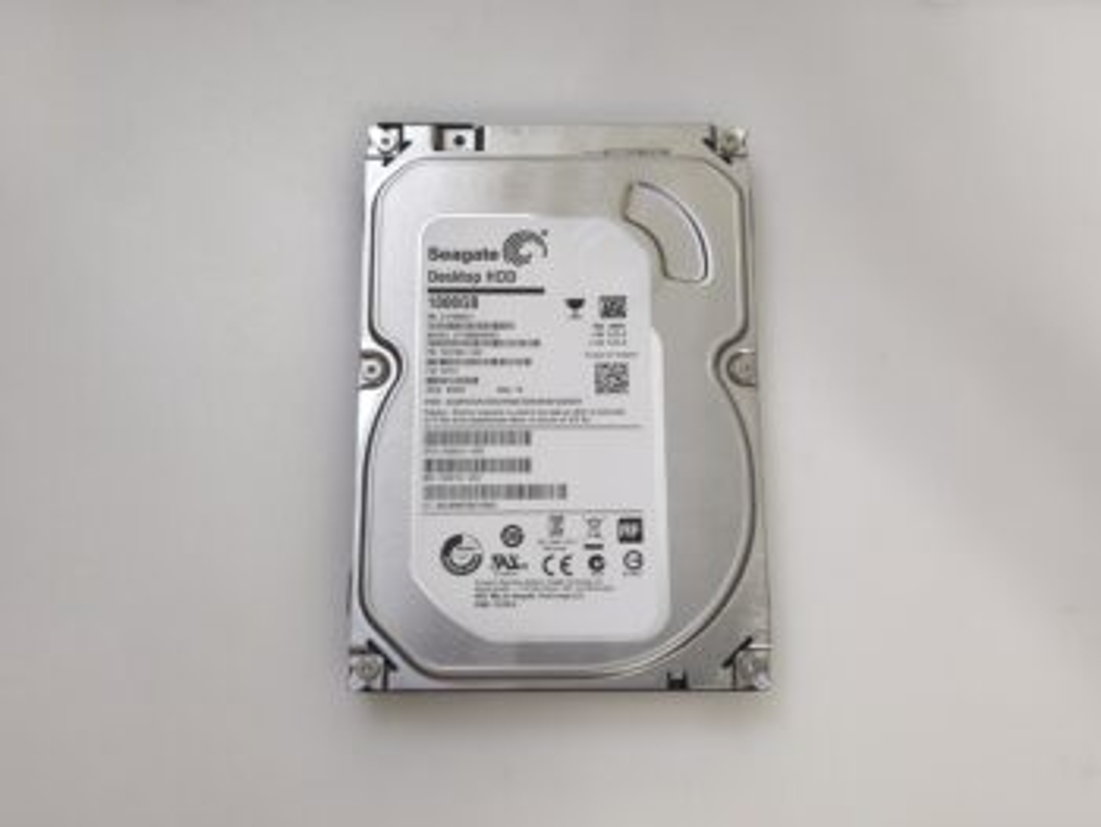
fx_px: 1114
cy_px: 414
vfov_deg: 40.7
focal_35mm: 35
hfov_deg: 52.6
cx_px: 550
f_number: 1.6
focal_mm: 6.57
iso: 320
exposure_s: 1/50
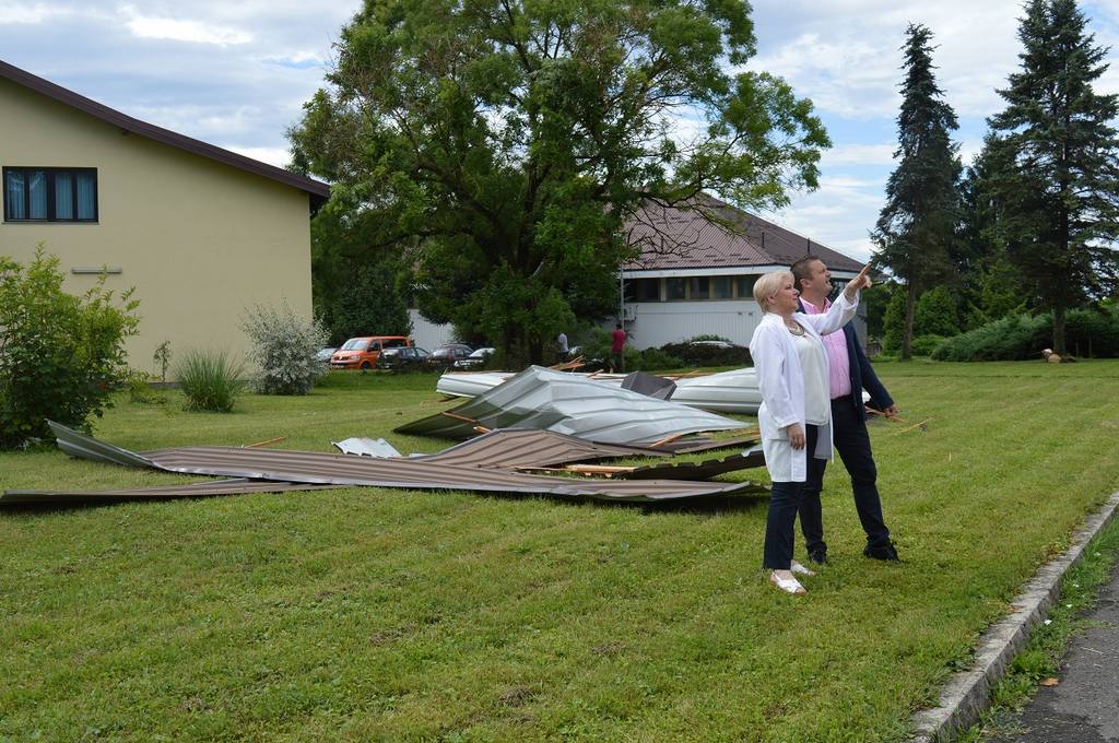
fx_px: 1164
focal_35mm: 38
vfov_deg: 35.4
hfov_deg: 51.3
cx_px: 560
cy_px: 372
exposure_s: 1/200
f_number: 7.1
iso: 100
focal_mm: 25
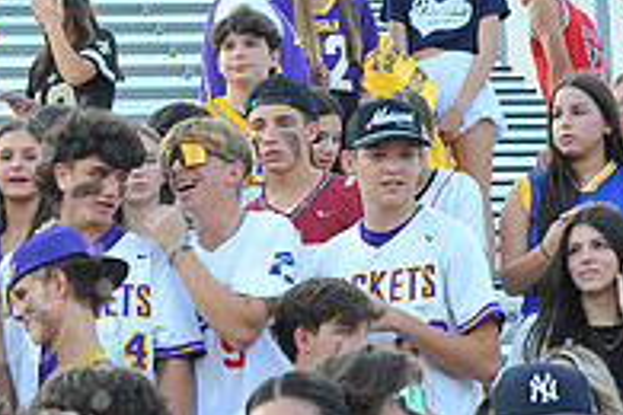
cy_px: 332
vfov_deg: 5.8
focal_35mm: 238
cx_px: -188
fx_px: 4118
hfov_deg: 8.5
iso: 250
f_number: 6.3
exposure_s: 1/80
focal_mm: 80
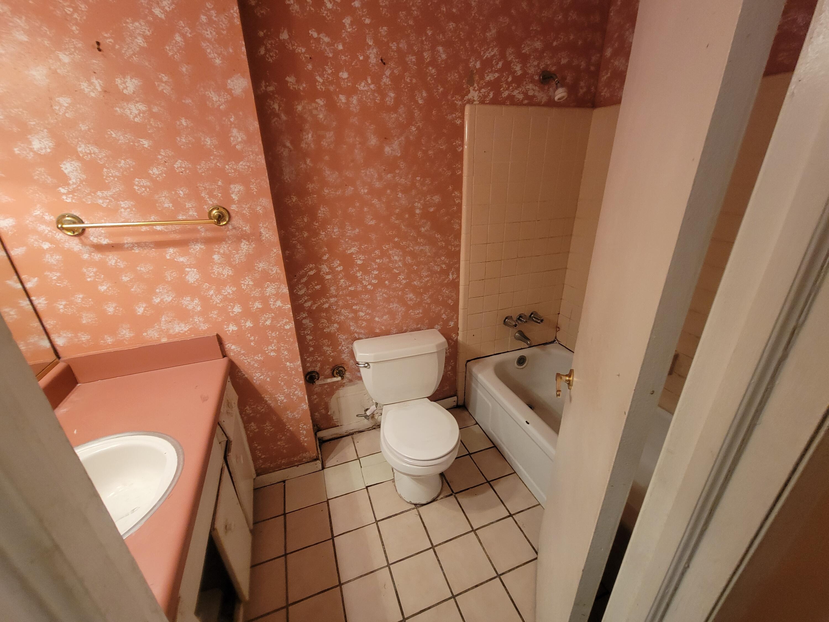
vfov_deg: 89.9
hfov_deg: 106.2
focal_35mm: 13
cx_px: 414
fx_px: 311
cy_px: 311
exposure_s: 1/30
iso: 400
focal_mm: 2.2
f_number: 2.2
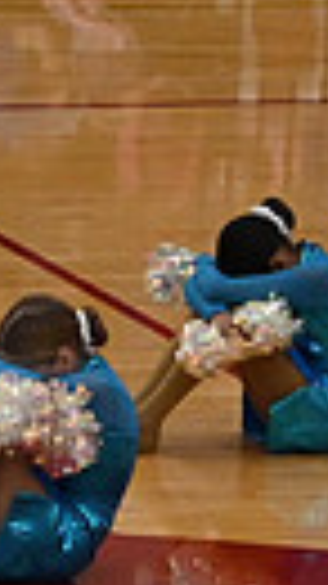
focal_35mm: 491
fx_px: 7602
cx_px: -813
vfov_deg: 4.4
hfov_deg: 2.4
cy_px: 290
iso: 5000
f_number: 4
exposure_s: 1/500
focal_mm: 70
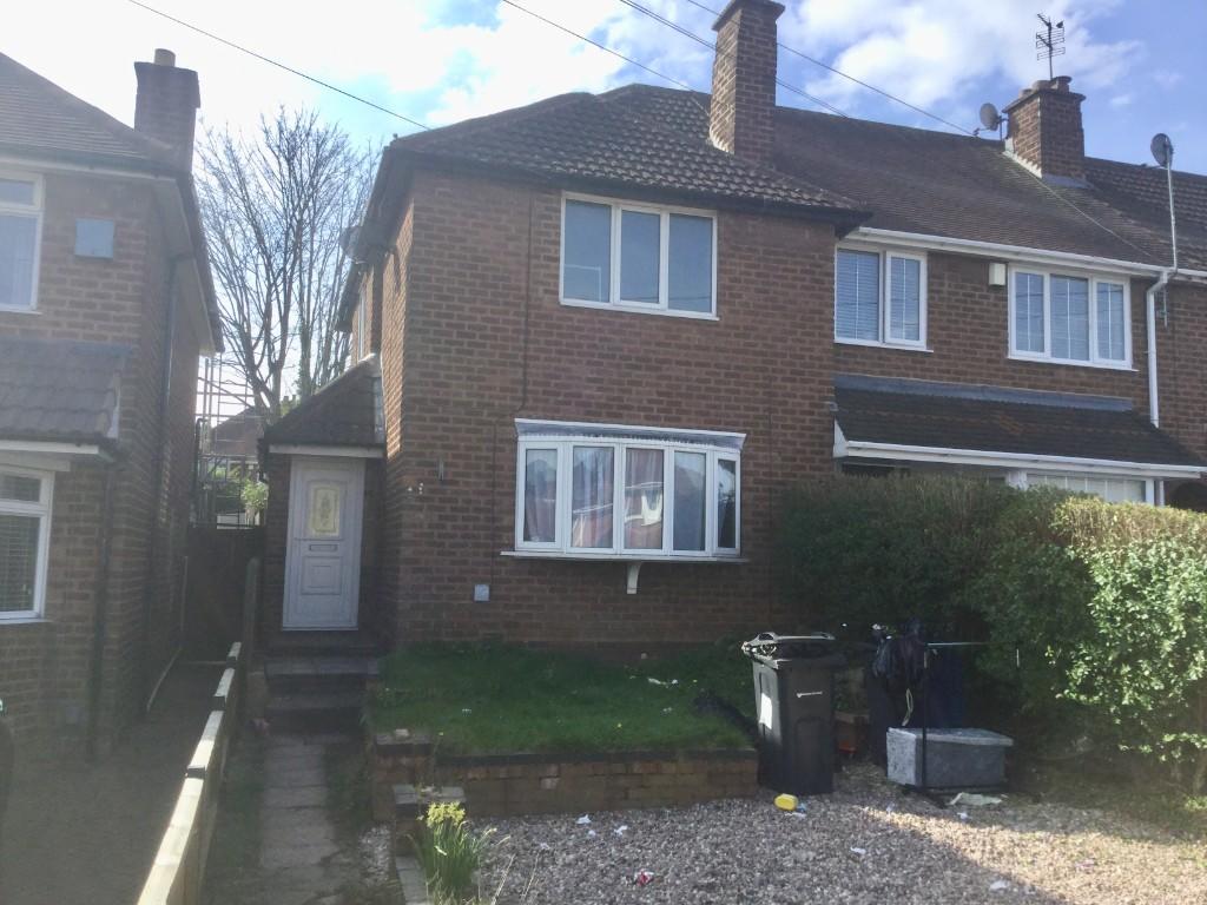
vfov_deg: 45.4
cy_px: 452
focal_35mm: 31
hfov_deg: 58.4
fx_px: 1081
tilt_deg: +5.1
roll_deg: -2.6
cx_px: 604
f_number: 2.4
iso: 25
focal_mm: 3.3
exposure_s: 1/815
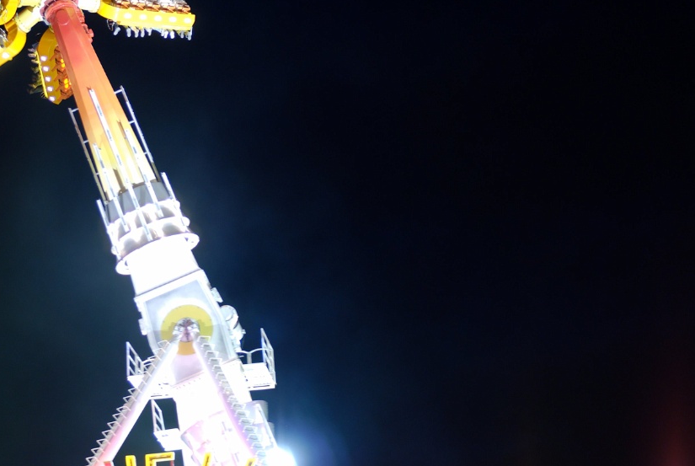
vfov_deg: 19.0
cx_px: 161
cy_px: 217
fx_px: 1392
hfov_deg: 27.6
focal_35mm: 72
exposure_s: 1/60
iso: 200
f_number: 1.7
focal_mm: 30
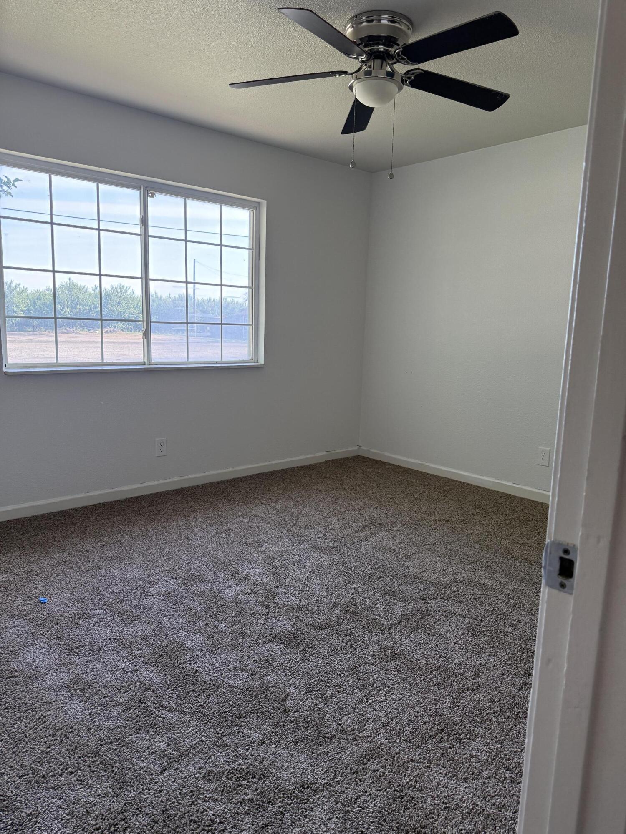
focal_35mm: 24
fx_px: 579
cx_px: 313
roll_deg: -1.6
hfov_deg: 56.8
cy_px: 417
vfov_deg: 71.6
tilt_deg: -8.3
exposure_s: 1/221
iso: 200
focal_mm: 6.76
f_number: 1.78
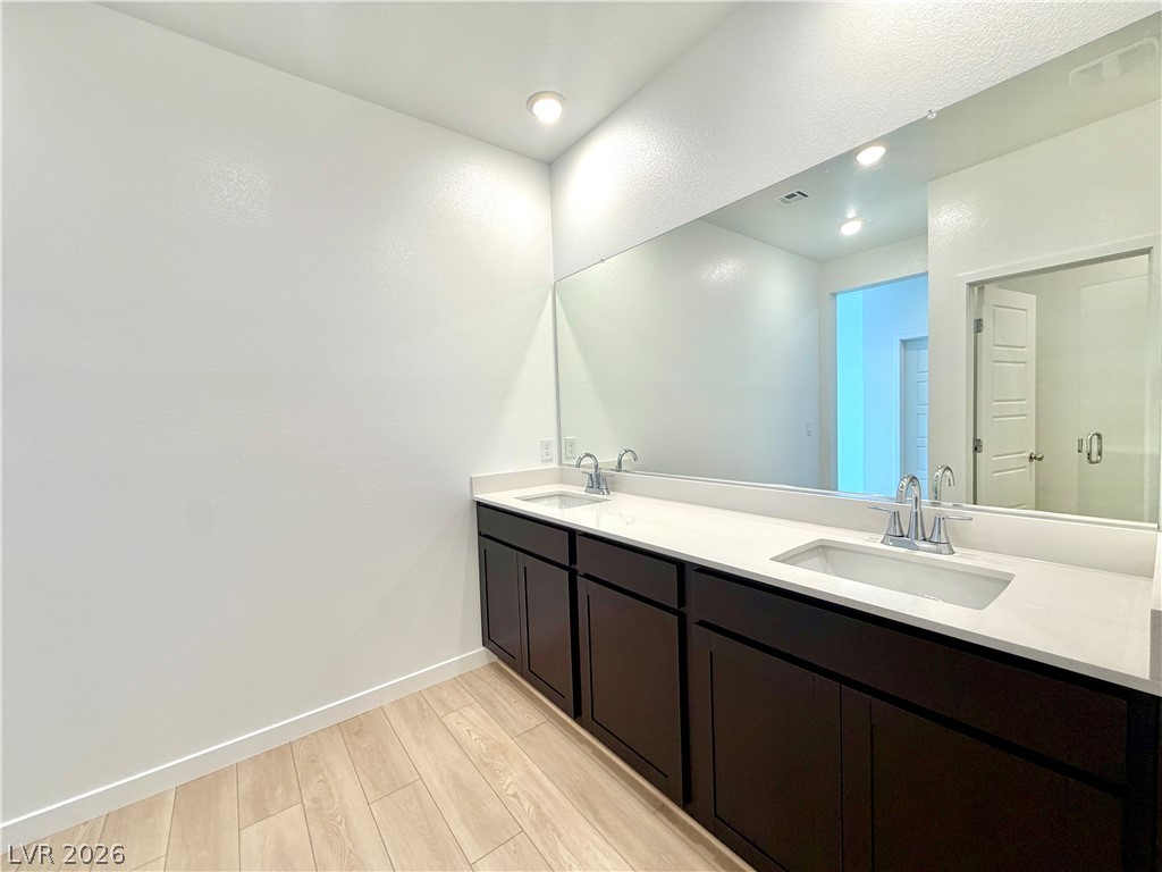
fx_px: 470
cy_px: 436
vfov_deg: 85.7
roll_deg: +2.1
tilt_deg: -3.0
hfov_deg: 102.1
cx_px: 581
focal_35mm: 14
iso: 125
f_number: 2.2
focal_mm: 2.22
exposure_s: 1/120
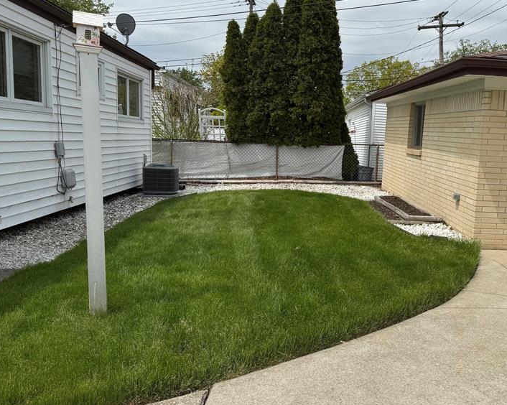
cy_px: 213
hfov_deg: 51.3
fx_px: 510
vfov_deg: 43.3
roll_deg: -2.9
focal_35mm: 34
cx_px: 359
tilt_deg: -7.7
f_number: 1.78
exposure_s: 1/6711
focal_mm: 6.76
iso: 80
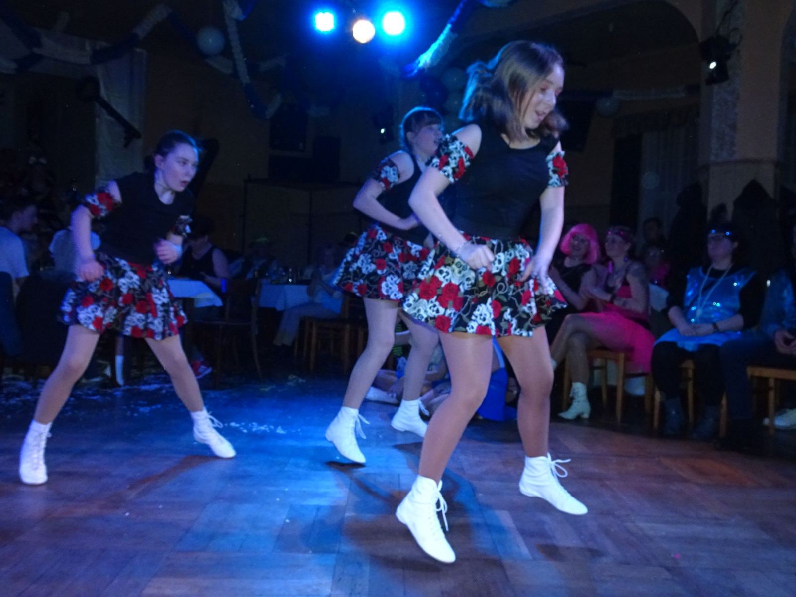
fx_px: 736
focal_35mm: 32
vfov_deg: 44.2
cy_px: 298
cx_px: 398
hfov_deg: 56.8
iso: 800
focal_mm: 5.43
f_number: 4
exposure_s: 1/125
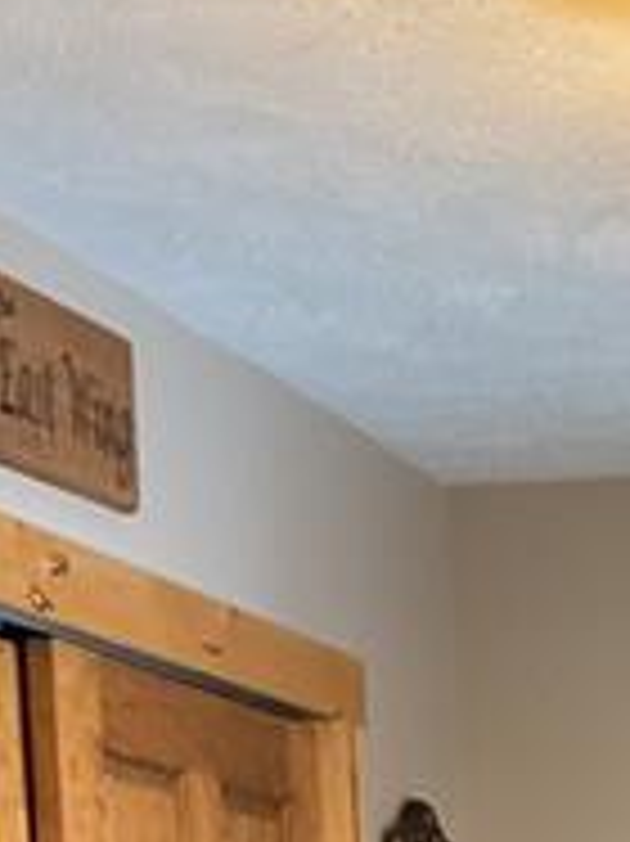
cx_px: 994
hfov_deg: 11.8
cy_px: 1603
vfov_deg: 14.3
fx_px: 2891
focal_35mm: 119
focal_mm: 3
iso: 250
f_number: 1.8
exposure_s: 1/40
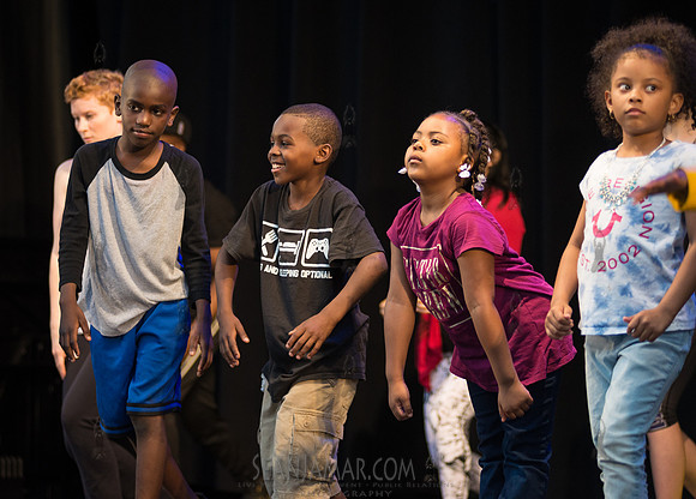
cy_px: 223
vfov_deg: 11.1
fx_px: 2572
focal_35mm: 130
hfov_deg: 15.4
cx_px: 283
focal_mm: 112
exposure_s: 1/1000
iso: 1600
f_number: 2.8
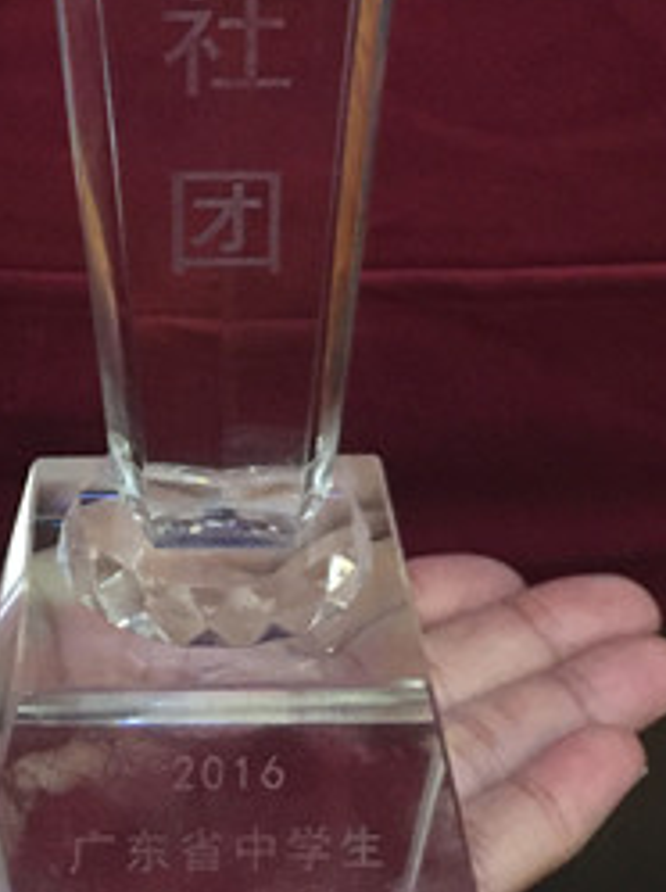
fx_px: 1800
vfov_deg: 26.1
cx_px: 222
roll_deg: +2.5
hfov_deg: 20.9
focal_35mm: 70
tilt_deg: -33.4
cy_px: -39
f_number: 2.2
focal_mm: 4.15
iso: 160
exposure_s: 1/8
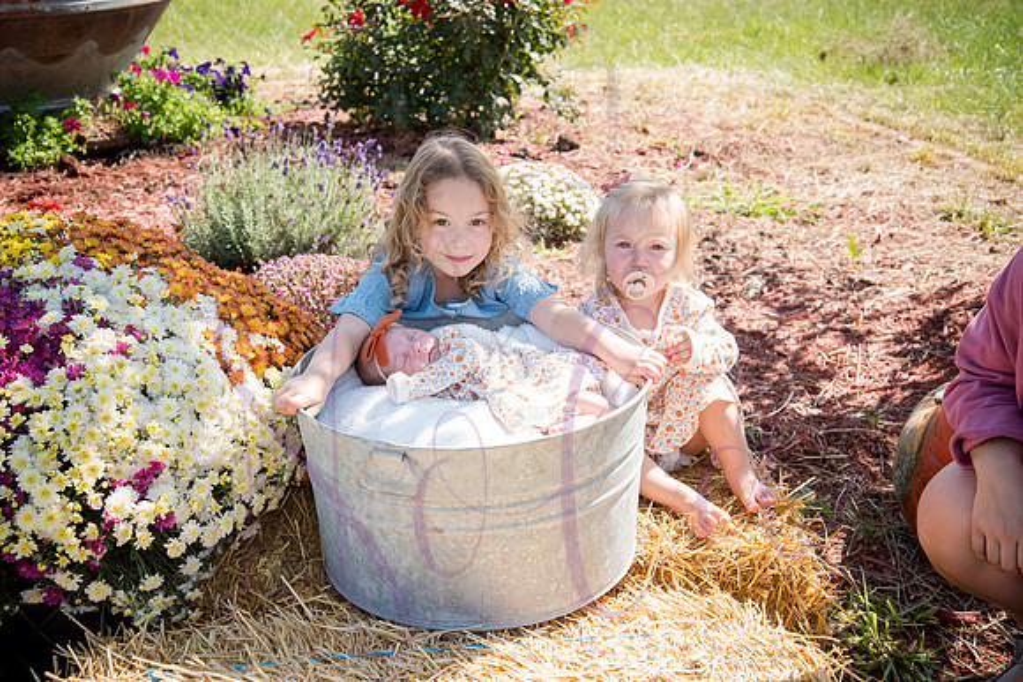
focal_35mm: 52
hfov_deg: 38.2
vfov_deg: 26.0
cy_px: 341
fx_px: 1478
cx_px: 512
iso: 400
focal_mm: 52
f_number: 7.1
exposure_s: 1/320
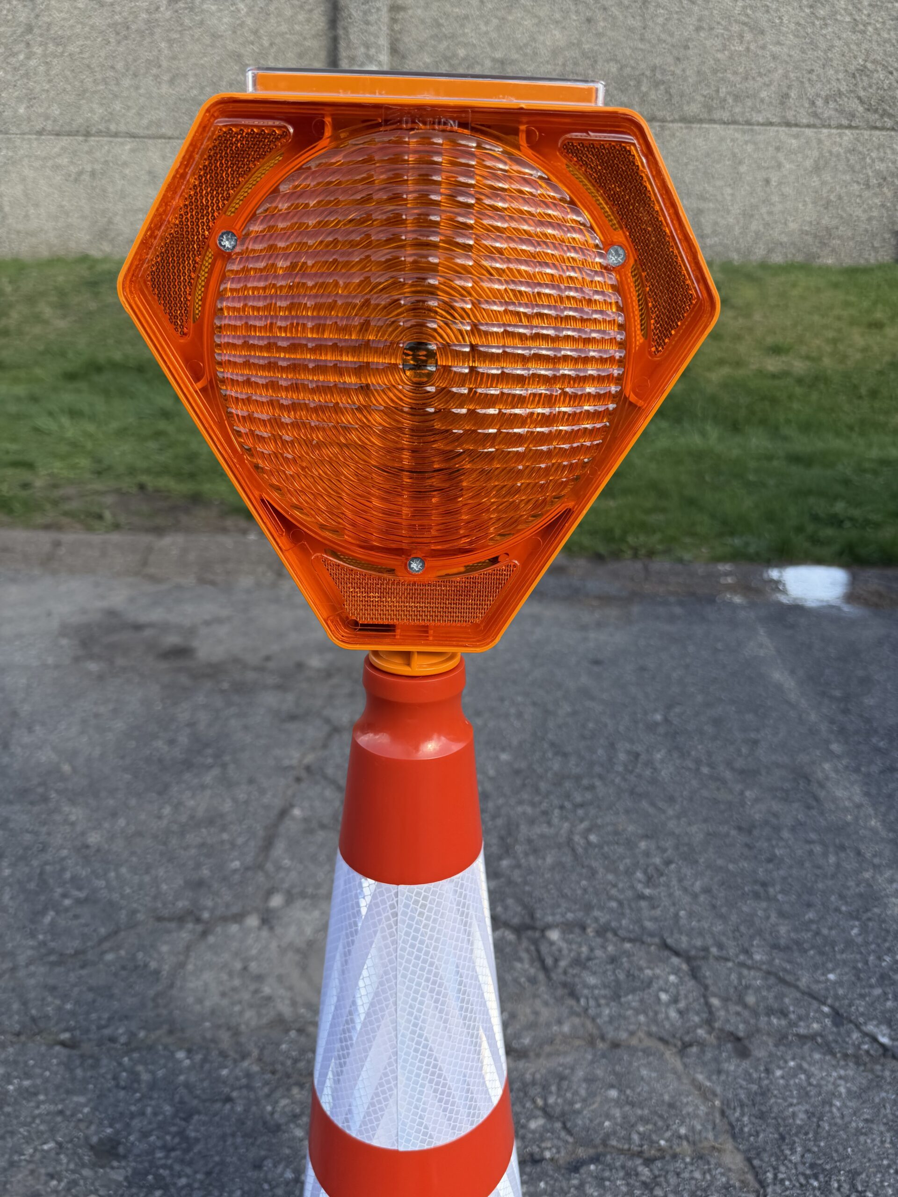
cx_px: 449
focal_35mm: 24
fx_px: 830
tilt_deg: -22.2
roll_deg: -3.0
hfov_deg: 56.8
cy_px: 598
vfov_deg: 71.6
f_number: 1.78
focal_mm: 6.76
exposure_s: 1/840
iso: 80
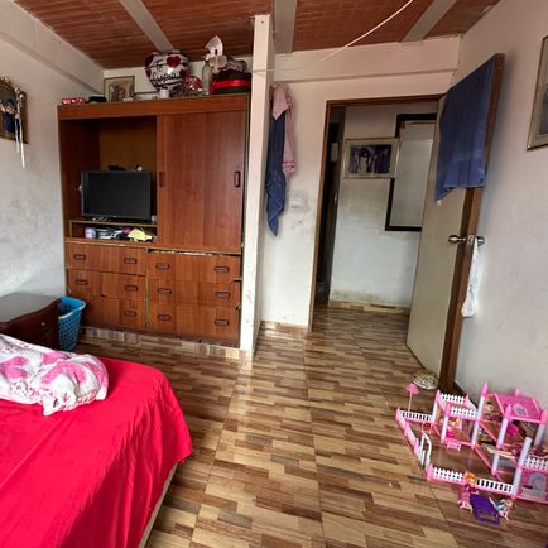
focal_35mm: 19
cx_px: 190
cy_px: 256
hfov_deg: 75.6
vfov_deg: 77.6
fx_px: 340
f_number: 2.2
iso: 250
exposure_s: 1/99
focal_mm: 2.22
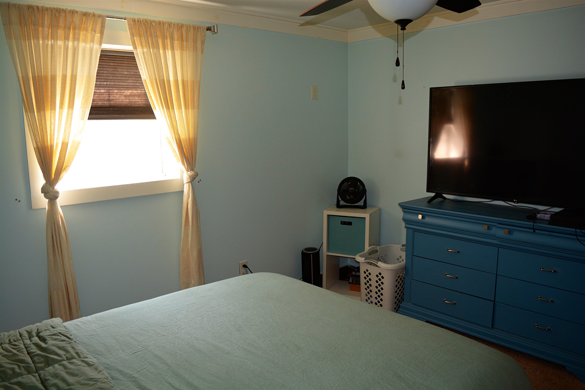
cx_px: 292
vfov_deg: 47.9
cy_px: 195
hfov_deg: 67.4
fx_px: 439
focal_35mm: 27
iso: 400
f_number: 3.5
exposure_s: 1/60
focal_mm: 18
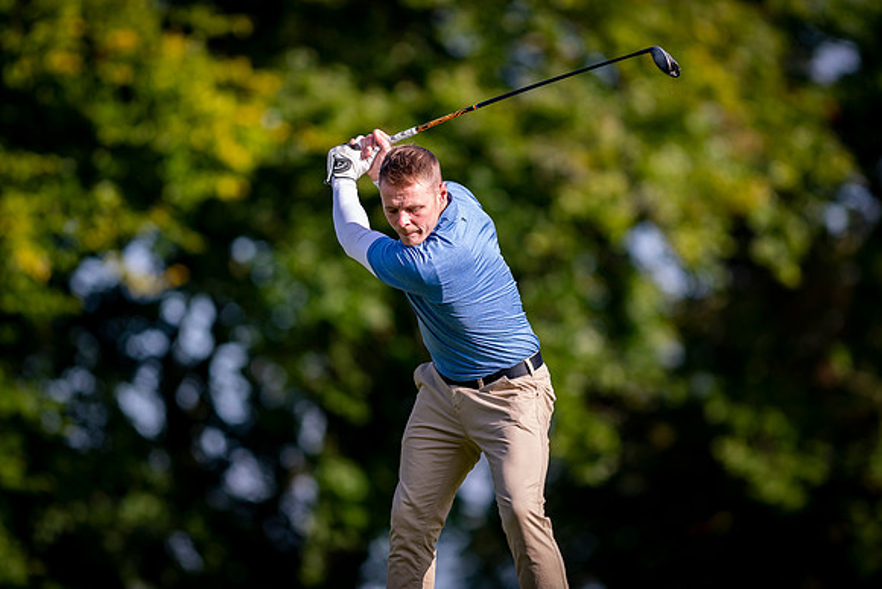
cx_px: 441
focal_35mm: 450
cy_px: 294
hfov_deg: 4.6
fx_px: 11027
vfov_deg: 3.1
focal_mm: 300
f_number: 2.8
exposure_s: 1/1600
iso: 220
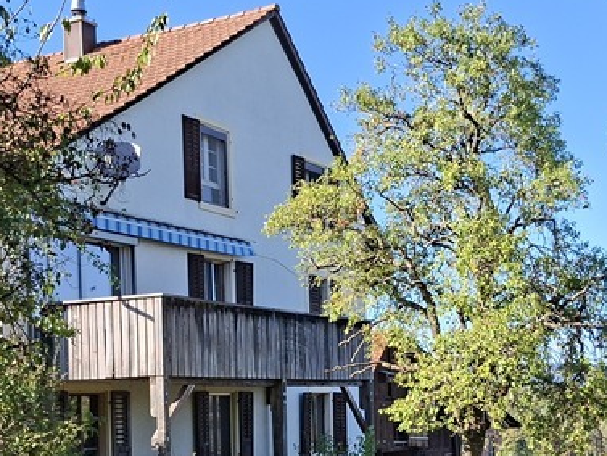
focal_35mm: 61
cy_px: 427
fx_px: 1070
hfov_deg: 31.6
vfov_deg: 23.3
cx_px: 364
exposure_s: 1/977
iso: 50
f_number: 1.8
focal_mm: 5.54
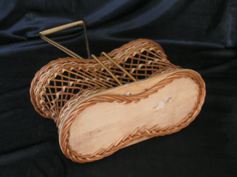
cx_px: 118
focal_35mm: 63
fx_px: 431
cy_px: 88
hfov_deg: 30.7
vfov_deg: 23.3
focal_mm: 9.7
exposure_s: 1/30
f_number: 3.2
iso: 200
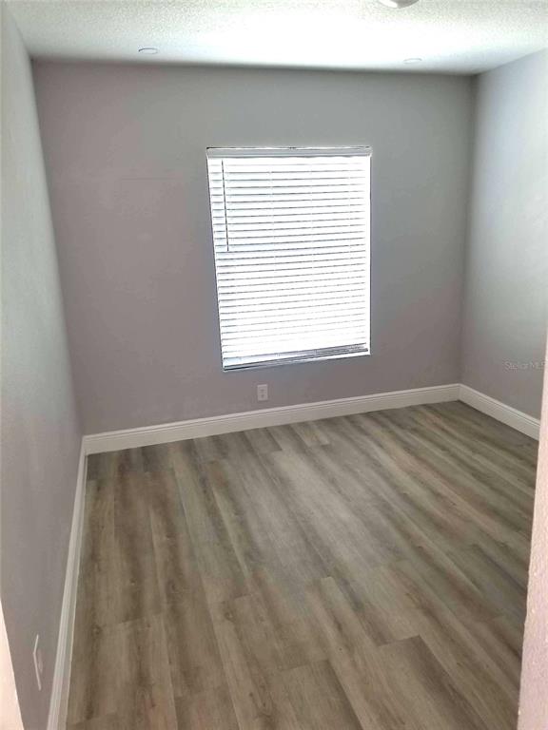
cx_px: 274
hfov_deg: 53.1
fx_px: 549
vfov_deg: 67.3
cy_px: 365
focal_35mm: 26
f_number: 1.7
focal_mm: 4.25
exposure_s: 1/50
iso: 80
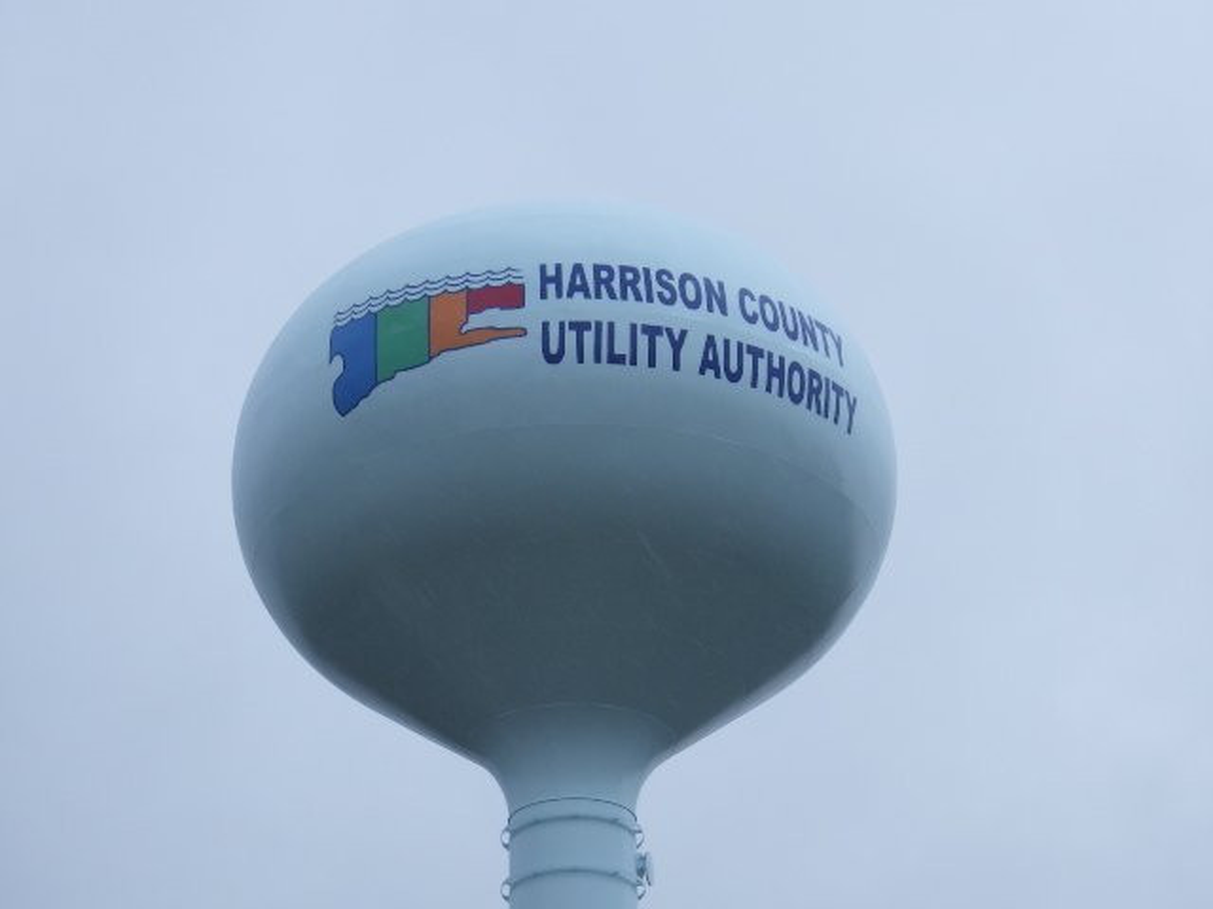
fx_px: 2698
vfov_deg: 19.1
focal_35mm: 77
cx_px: 606
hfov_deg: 25.3
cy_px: 454
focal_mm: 13.7
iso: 125
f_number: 5.8
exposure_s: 1/250
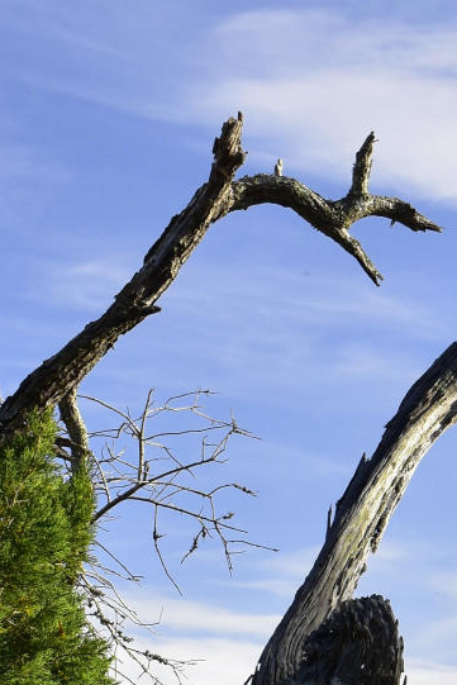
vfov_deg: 11.6
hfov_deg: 8.0
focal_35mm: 172
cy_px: 914
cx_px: 465
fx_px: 3270
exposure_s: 1/200
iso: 400
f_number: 10
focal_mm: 31
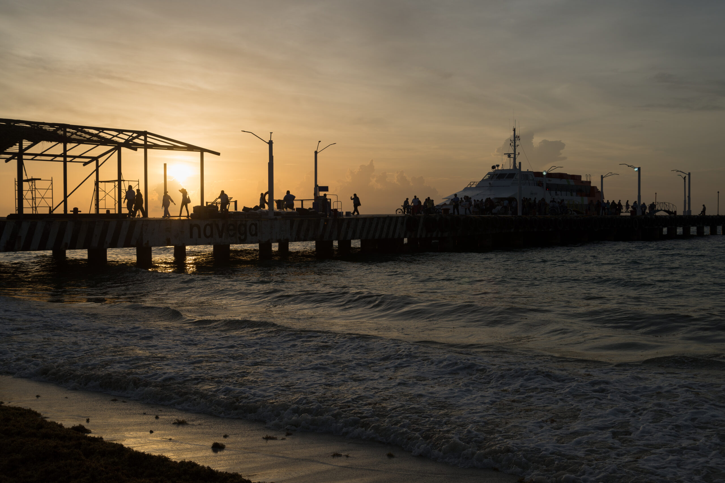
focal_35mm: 38
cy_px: 242
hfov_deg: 50.7
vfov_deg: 35.0
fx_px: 765
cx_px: 362
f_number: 7.1
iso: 100
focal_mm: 38
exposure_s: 1/640
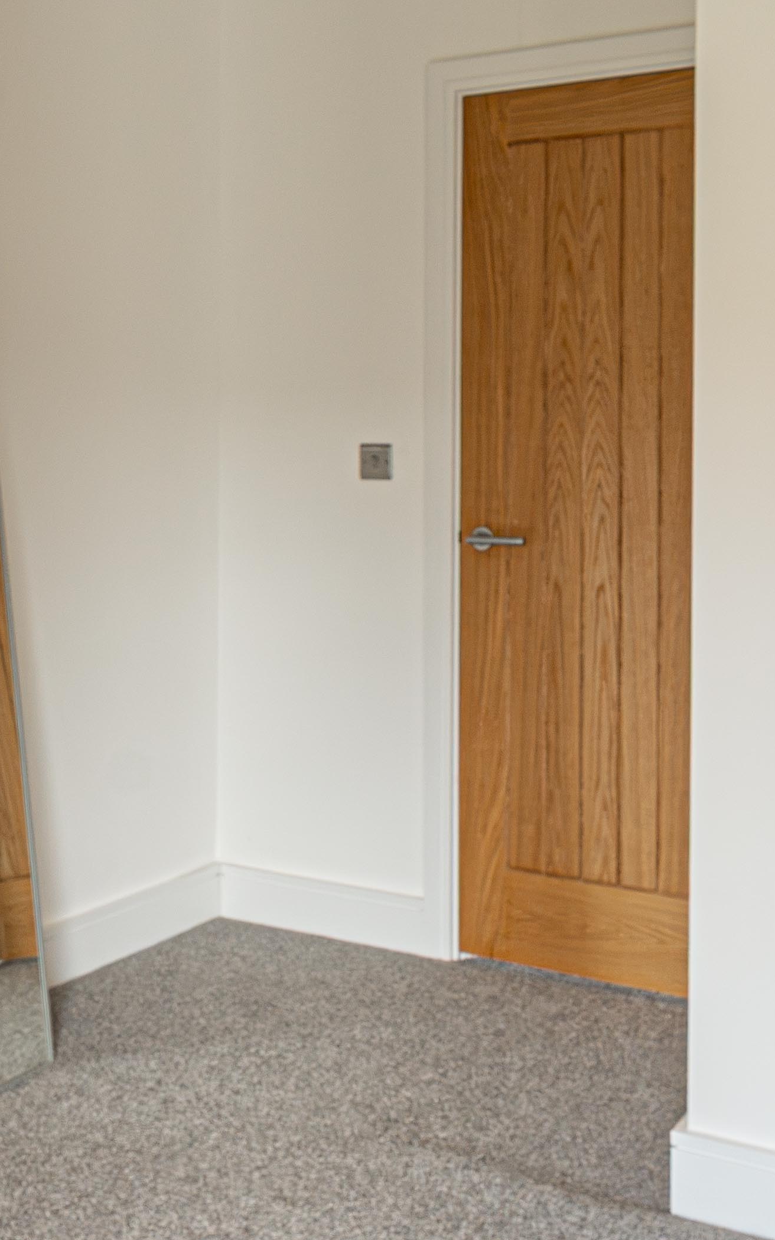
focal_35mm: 47
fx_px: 1589
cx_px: 237
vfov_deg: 42.2
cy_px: 443
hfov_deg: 27.2
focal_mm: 14
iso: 1000
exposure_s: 1/100
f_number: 8
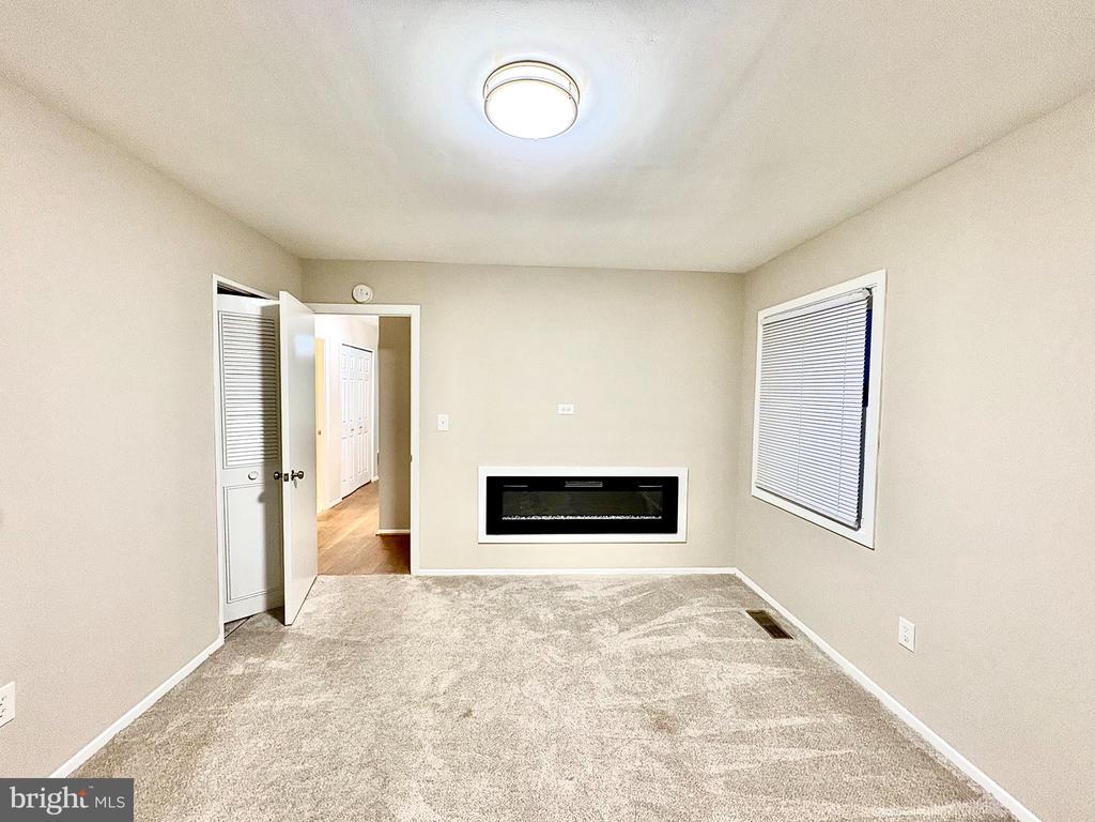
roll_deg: -1.1
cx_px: 548
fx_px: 443
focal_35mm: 14
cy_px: 411
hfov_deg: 102.1
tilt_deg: -2.2
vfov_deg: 85.7
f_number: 2.2
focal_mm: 2.22
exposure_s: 1/60
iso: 320
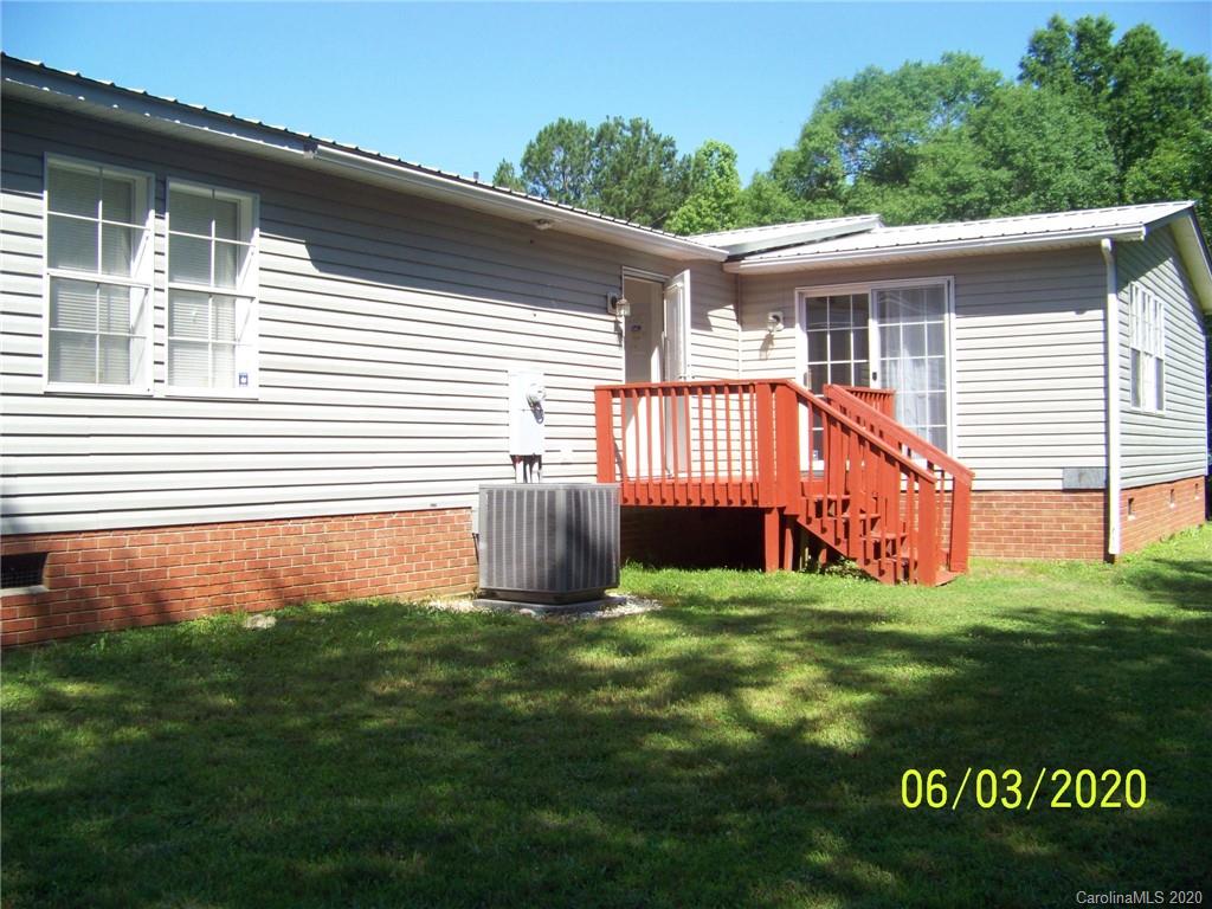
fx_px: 1260
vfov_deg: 39.7
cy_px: 454
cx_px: 606
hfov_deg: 51.4
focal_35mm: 36
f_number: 2.8
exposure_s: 1/640
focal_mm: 5.85
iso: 69
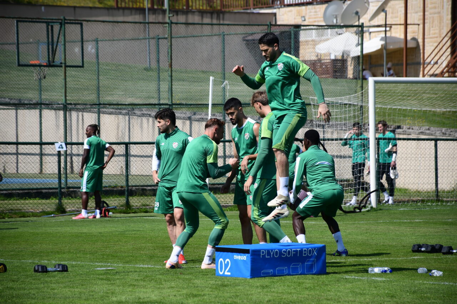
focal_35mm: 210
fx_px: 2665
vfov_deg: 6.5
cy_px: 152
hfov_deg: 9.8
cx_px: 228
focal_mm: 140
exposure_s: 1/1000
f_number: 5.6
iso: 200
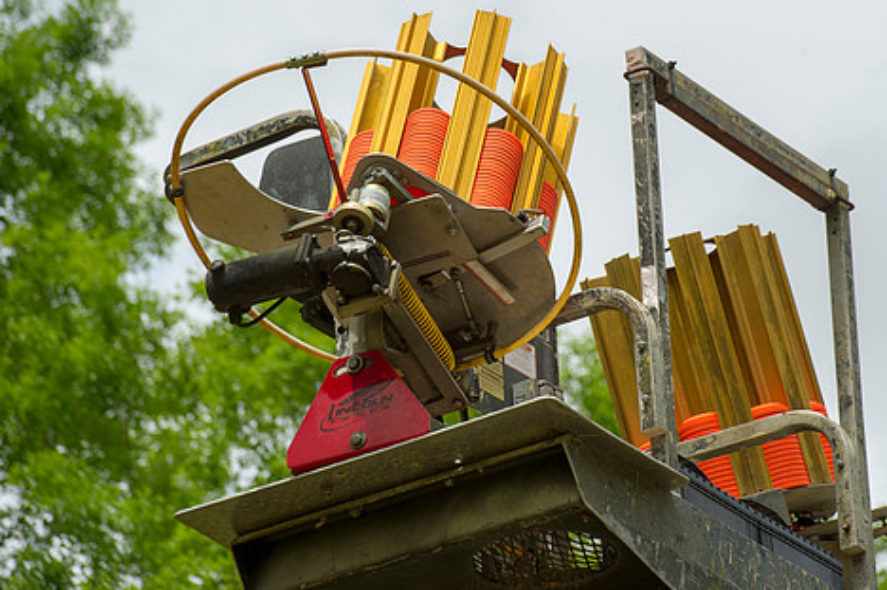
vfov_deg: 5.5
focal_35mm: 248
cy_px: 231
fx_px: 6104
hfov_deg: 8.3
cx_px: 525
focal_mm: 200
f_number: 7.1
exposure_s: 1/500
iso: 200
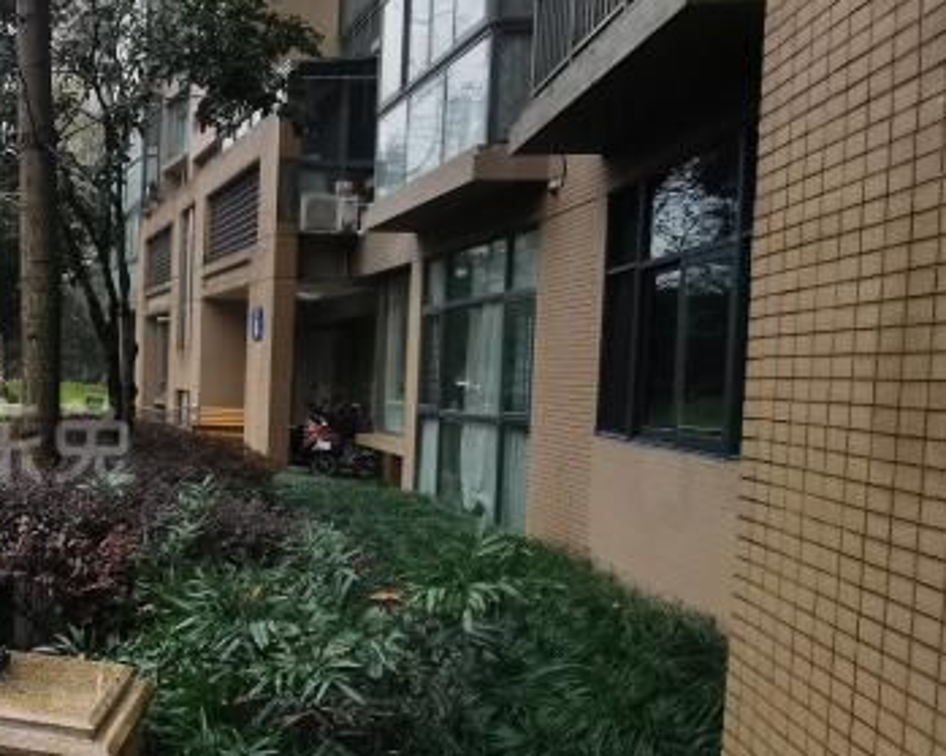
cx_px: -81
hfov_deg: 39.6
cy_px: 415
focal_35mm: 38
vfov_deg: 39.1
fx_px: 1064
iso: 50
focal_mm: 2.23
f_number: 2.2
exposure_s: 1/206
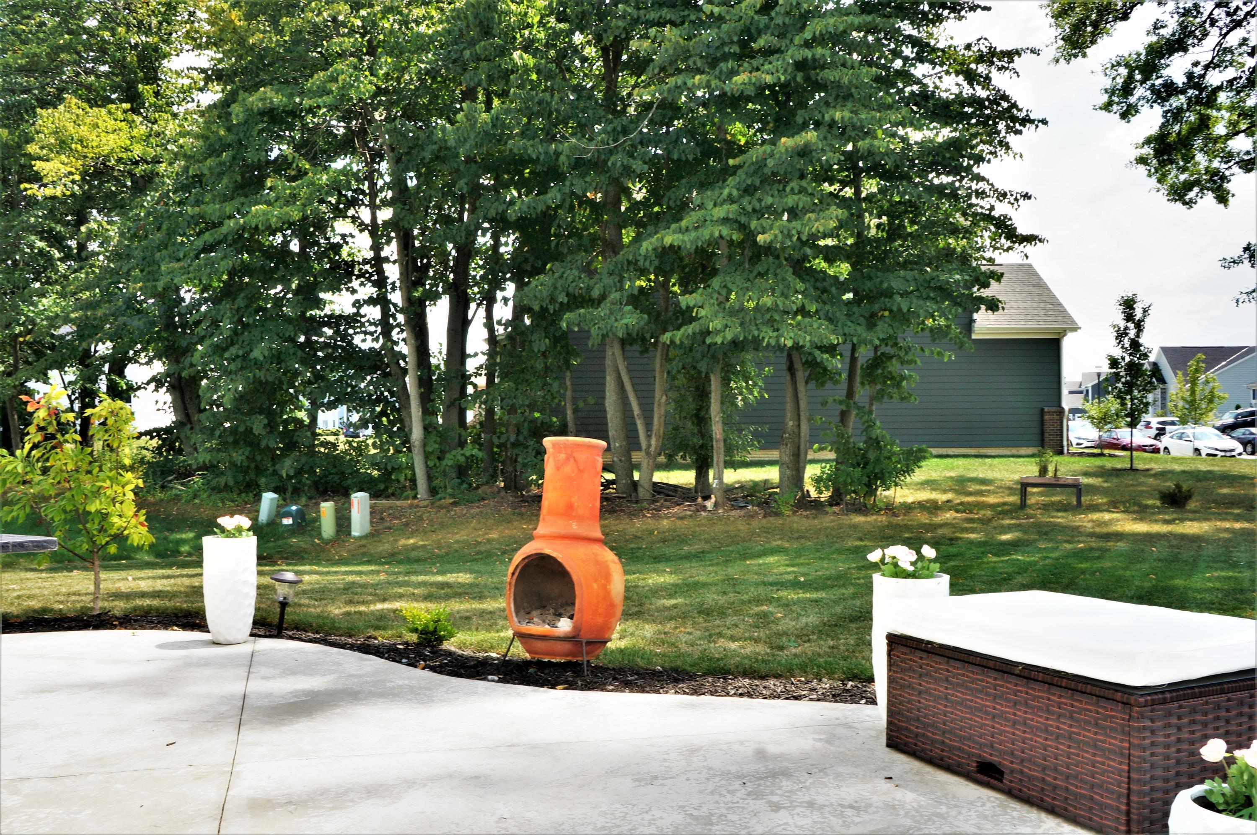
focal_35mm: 30
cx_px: 628
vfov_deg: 43.5
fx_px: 1046
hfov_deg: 62.0
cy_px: 418
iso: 100
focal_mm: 20
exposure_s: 1/80
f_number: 16
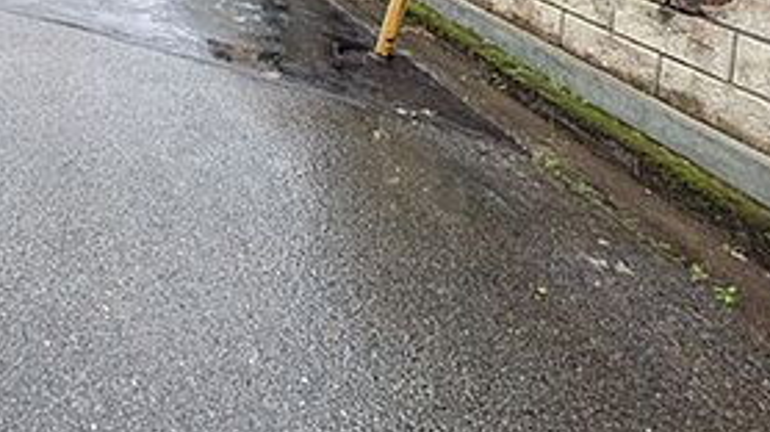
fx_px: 694
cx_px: 33
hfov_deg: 49.5
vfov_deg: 28.0
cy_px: -143
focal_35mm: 34
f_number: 2.2
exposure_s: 1/484
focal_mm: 1.83
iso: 50
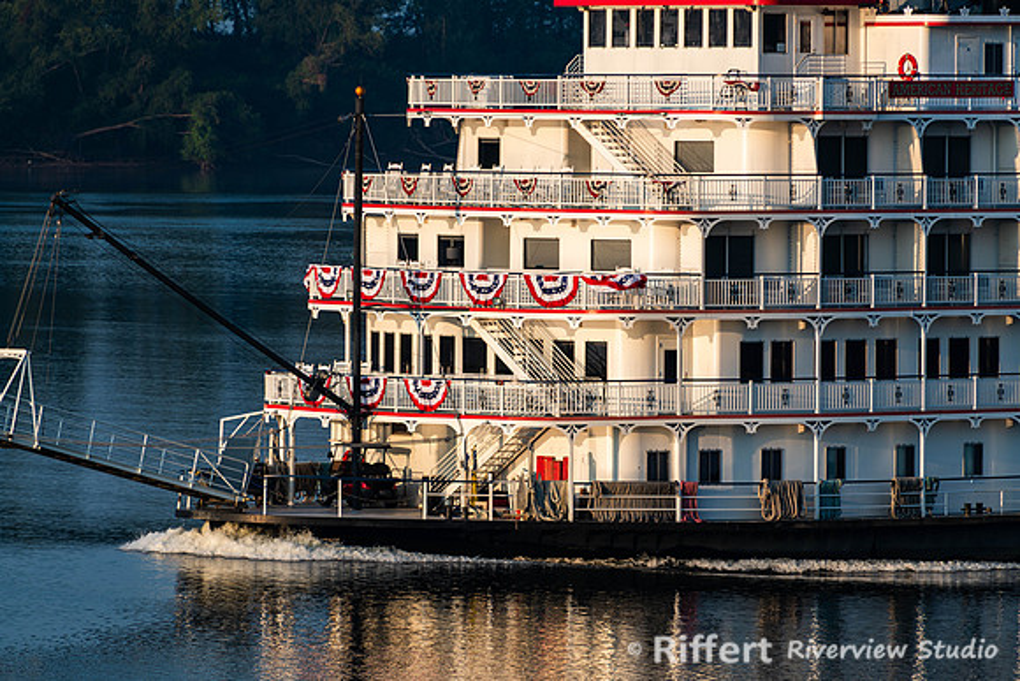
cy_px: 340
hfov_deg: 6.6
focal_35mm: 310
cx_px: 510
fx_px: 8780
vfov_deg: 4.4
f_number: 8
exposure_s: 1/160
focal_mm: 300
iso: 64
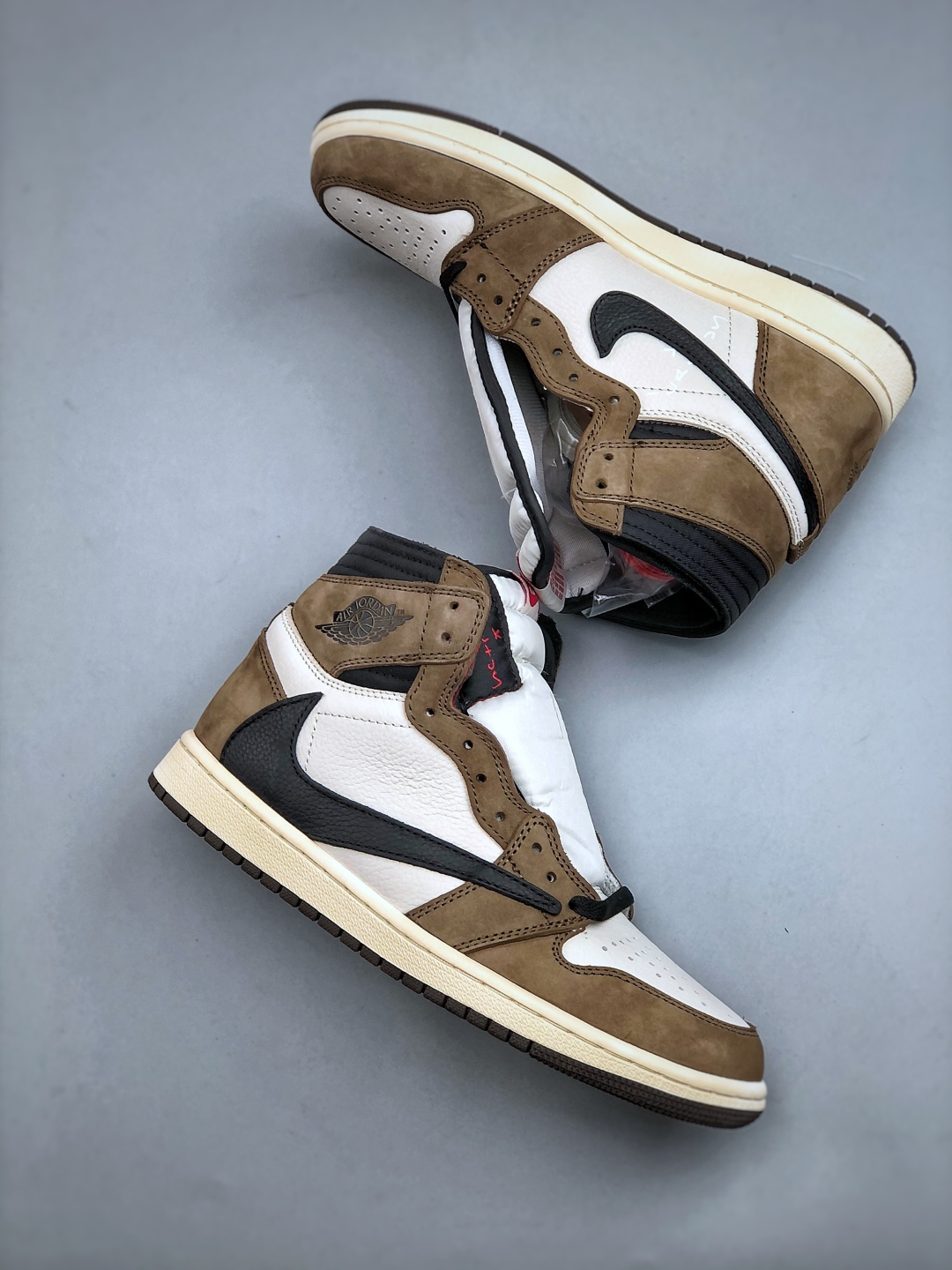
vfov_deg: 33.8
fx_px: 2090
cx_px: 476
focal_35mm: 57
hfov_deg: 25.7
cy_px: 635
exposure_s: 1/100
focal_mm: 6.6
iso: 32
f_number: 2.8
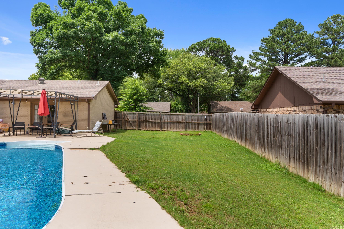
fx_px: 235
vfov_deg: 52.0
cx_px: 172
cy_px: 114
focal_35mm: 25
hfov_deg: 72.4
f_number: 9
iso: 200
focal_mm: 16.4
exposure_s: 1/1250
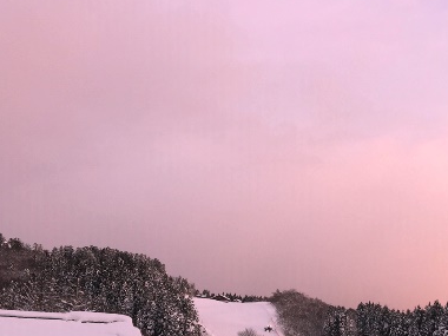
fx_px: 712
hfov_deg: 34.1
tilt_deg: +10.5
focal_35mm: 55
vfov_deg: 26.2
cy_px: 256
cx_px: 342
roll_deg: -2.6
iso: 32
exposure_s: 1/182
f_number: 2.2
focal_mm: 4.15
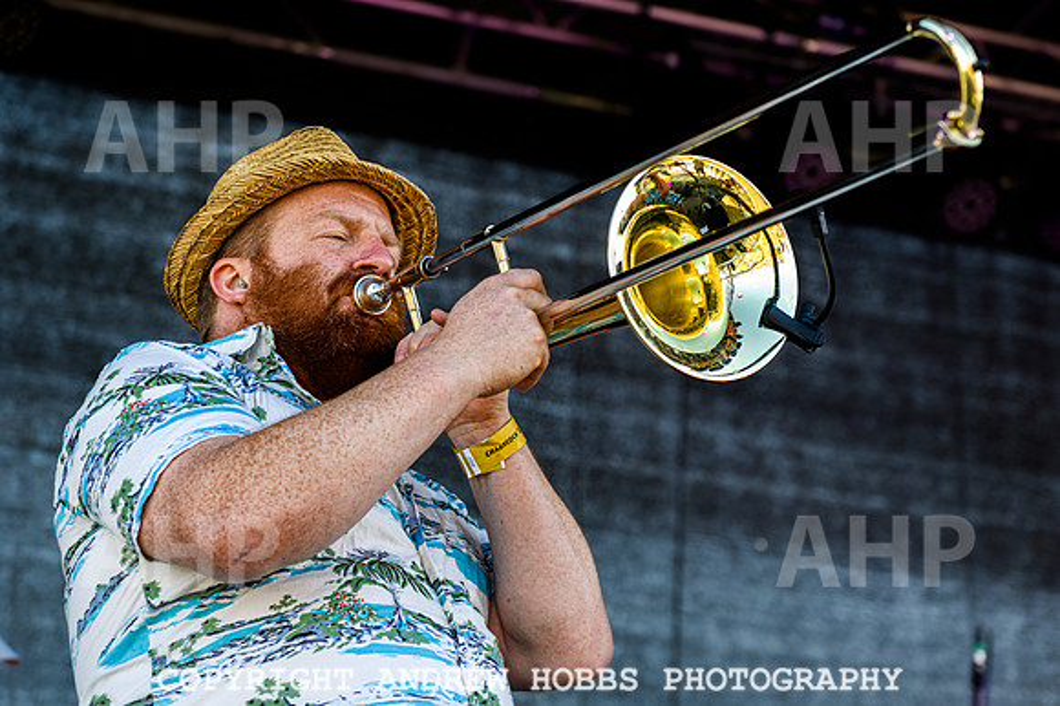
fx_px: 3220
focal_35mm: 109
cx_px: 529
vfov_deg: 12.5
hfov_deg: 18.7
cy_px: 354
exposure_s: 1/640
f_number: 4
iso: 500
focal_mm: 70
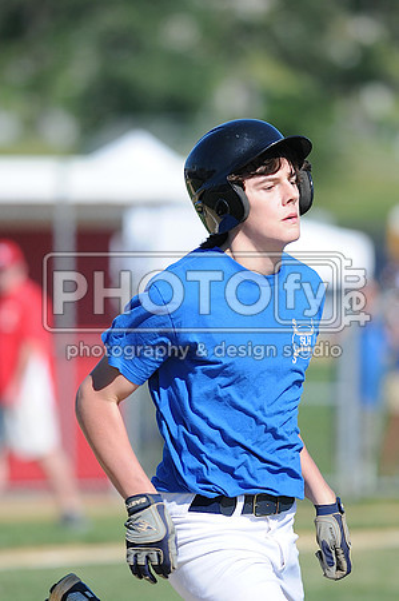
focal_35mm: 450
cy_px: 300
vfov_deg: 4.6
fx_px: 7498
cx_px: 200
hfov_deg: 3.0
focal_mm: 300
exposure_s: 1/1600
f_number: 4
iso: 200
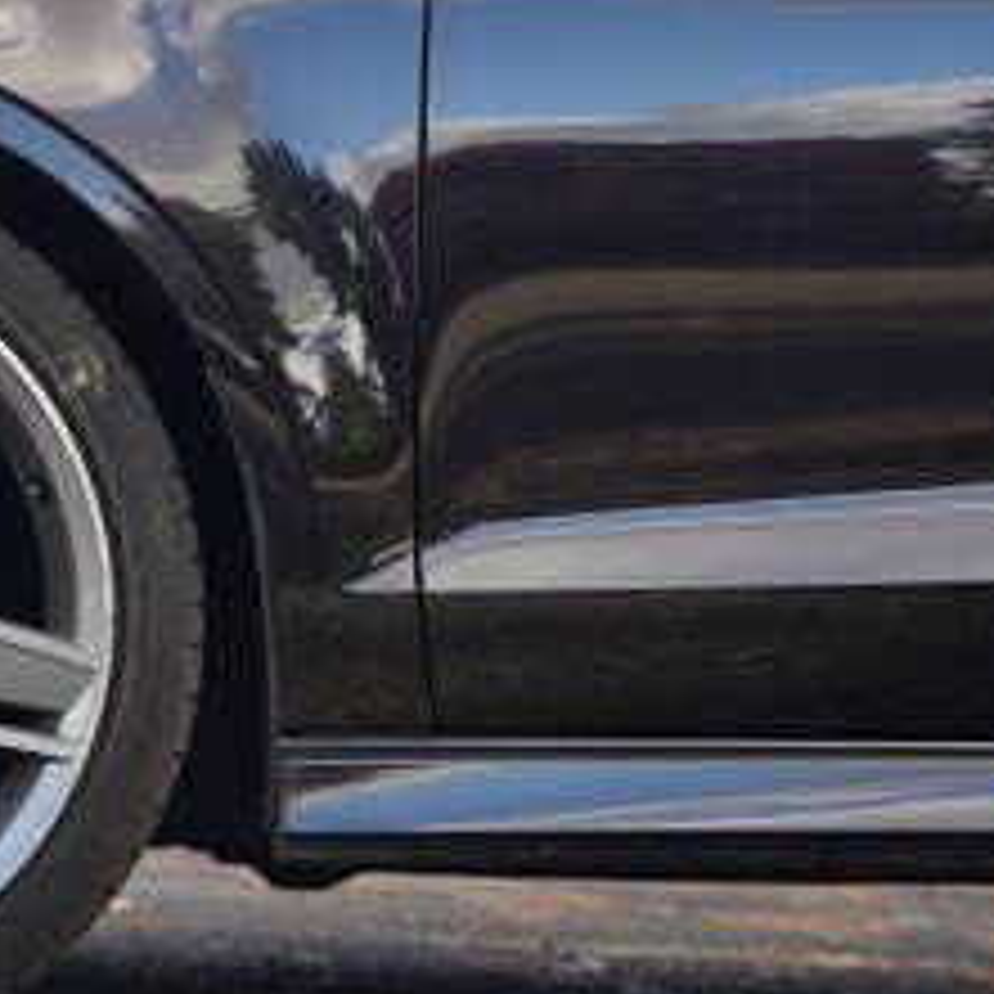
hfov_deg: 10.0
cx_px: -306
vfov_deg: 10.2
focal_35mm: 172
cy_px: 414
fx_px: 5588
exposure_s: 1/80
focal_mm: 70
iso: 100
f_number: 4
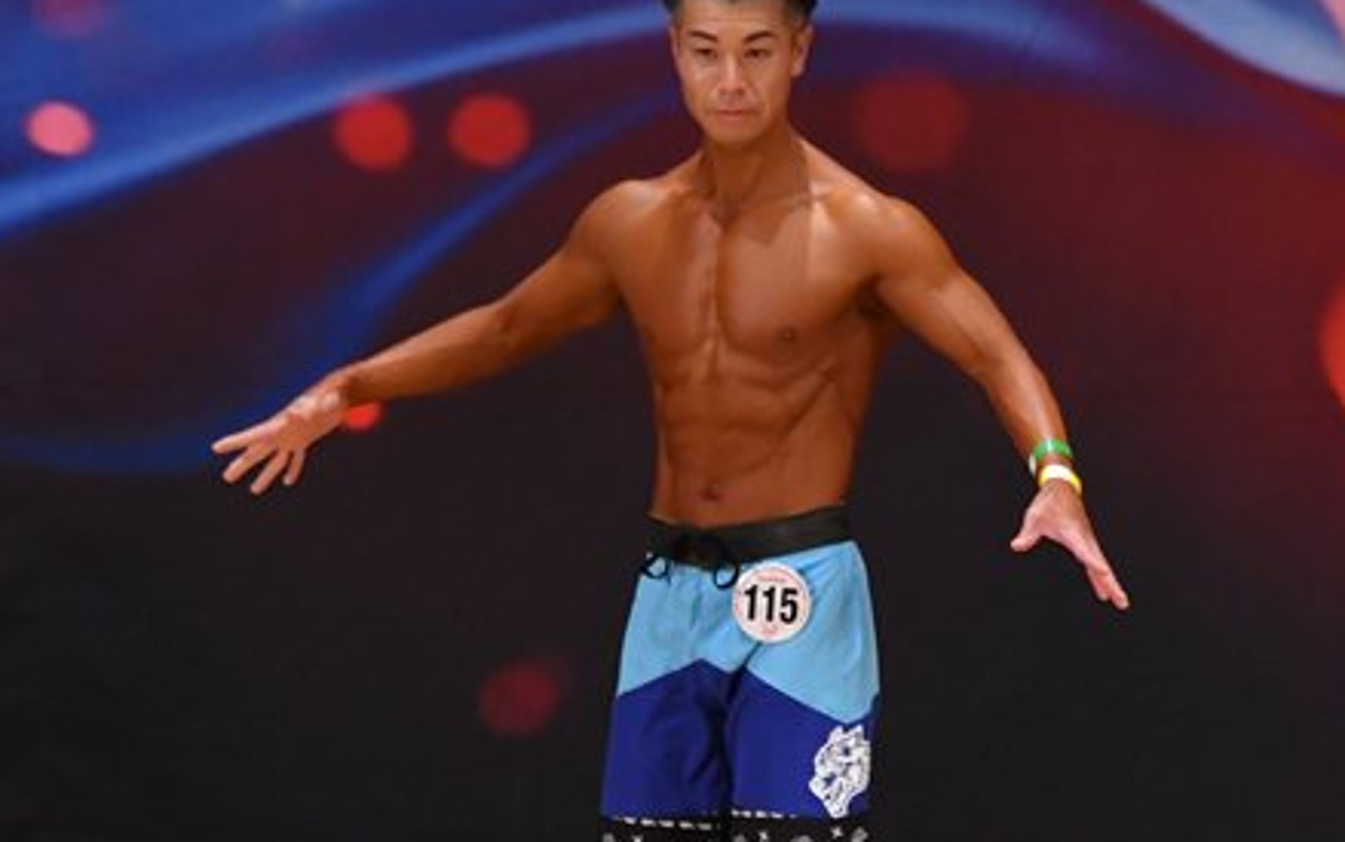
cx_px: 752
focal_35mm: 512
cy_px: 588
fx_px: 18780
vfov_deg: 2.6
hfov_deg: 4.1
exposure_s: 1/400
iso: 3200
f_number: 5.6
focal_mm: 190
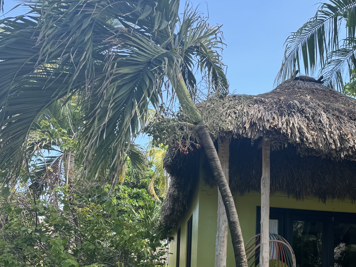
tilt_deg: +6.2
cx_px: 317
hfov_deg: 40.7
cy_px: 235
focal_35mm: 43
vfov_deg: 32.1
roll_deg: -0.6
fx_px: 442
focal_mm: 6.76
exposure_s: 1/414
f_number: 1.78
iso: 80
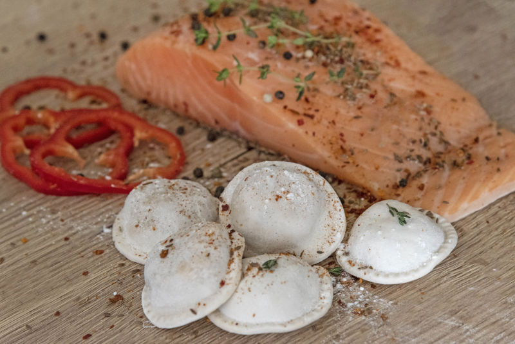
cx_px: 258
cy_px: 172
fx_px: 1603
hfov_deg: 18.3
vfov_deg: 12.2
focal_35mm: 112
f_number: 7.1
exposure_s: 1/200
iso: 2500
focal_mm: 112
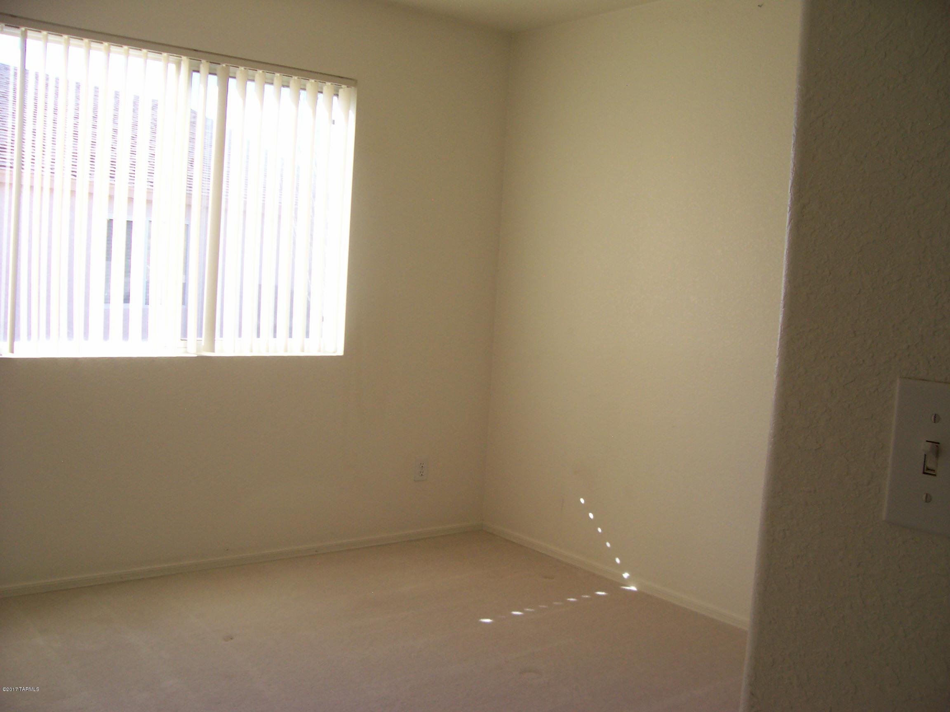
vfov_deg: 41.8
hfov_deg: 54.0
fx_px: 933
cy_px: 356
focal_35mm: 34
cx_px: 475
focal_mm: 5.6
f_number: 2.7
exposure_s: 1/161
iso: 80
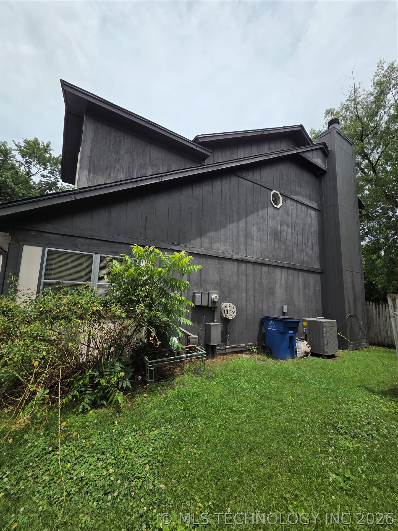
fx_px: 199
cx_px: 199
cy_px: 266
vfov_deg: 106.2
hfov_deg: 89.9
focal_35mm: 13
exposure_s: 1/3151
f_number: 2.2
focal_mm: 2.2
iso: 50
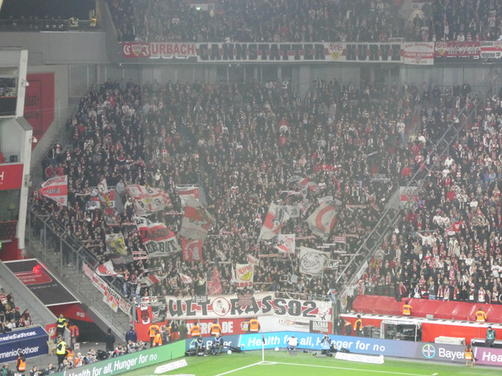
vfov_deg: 10.4
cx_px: 253
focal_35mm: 142
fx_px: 2059
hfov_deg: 13.9
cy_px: 180
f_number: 5.3
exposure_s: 1/80
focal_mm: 24.2
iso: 800
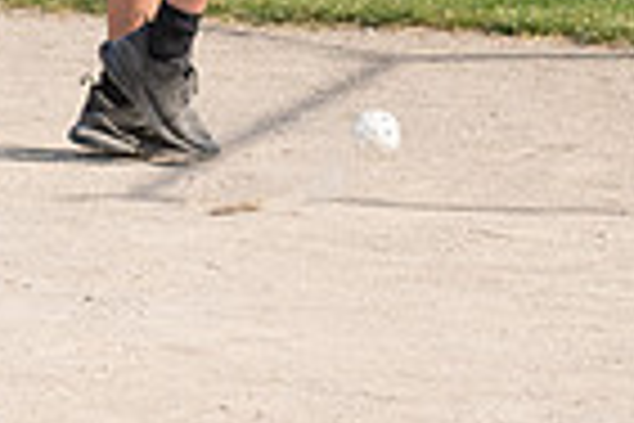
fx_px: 7625
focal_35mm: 433
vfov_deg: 3.2
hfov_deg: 4.7
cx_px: -562
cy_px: -63
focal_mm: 70
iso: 640
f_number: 6.3
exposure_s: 1/2000
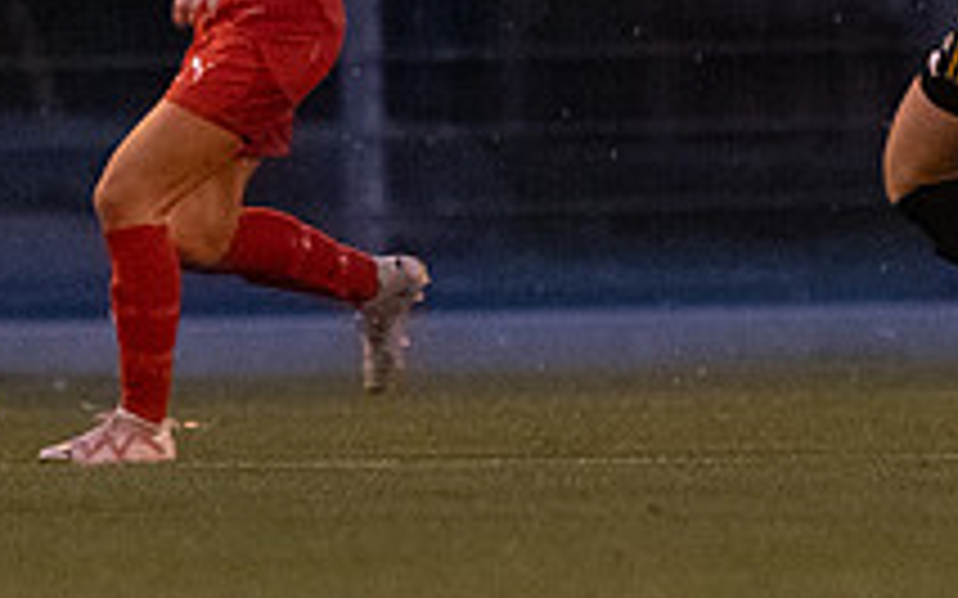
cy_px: -79
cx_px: 157
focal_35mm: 1662
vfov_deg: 0.8
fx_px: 43381
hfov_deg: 1.3
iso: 8000
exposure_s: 1/640
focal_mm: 300
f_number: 3.2
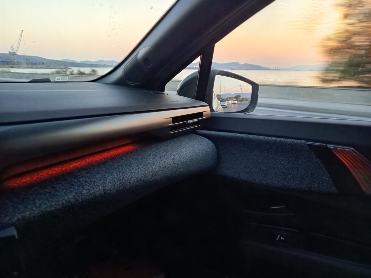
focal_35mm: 24
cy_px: 139
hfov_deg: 71.6
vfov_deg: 56.8
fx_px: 257
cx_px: 186
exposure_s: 1/50
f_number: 1.7
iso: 450
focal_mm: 5.24
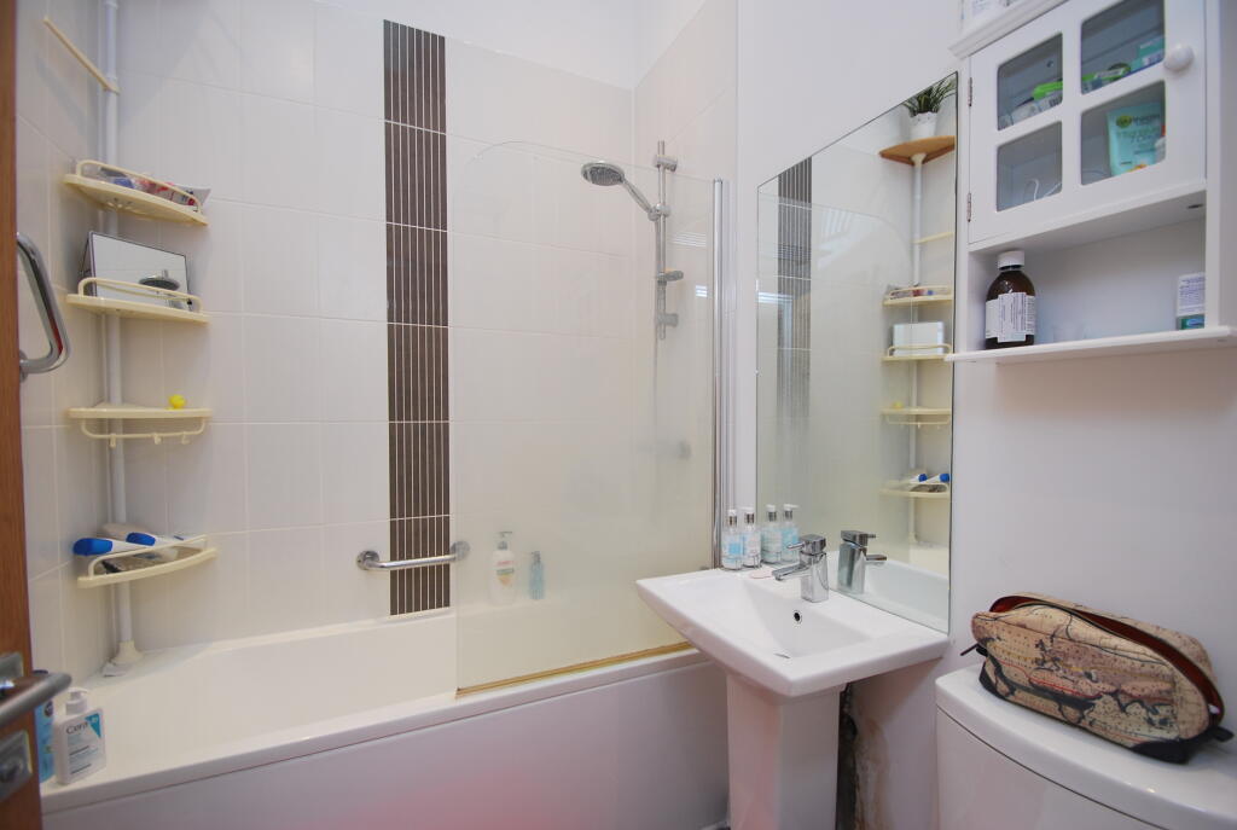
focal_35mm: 15
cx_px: 618
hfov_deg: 100.3
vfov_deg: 77.6
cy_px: 415
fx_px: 516
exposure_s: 1/50
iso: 200
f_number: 3.5
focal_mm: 10
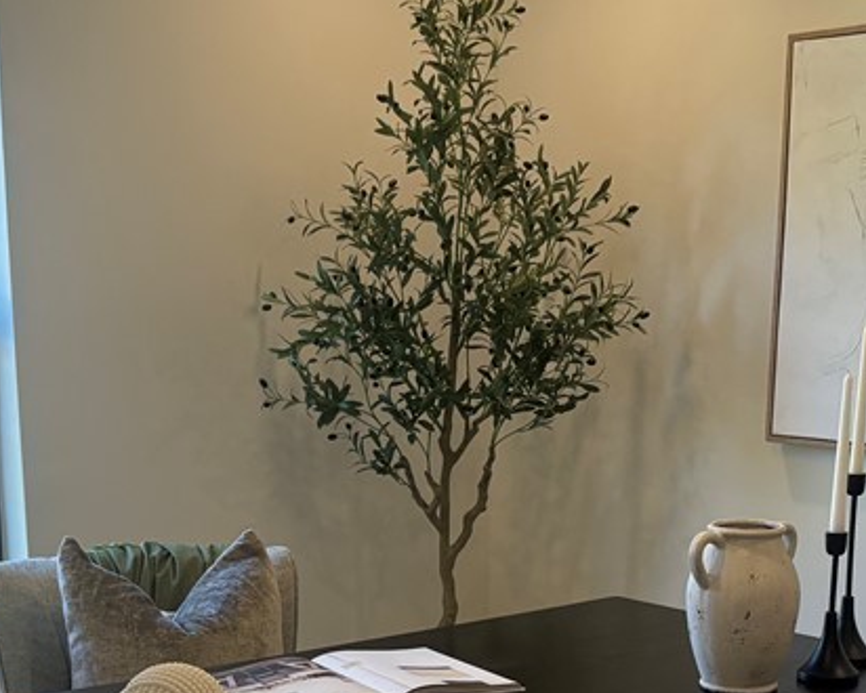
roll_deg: -0.2
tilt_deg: -15.3
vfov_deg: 23.4
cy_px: 670
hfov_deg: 30.0
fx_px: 1615
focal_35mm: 63
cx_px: 475
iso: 125
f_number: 1.6
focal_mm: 5.96
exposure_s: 1/169
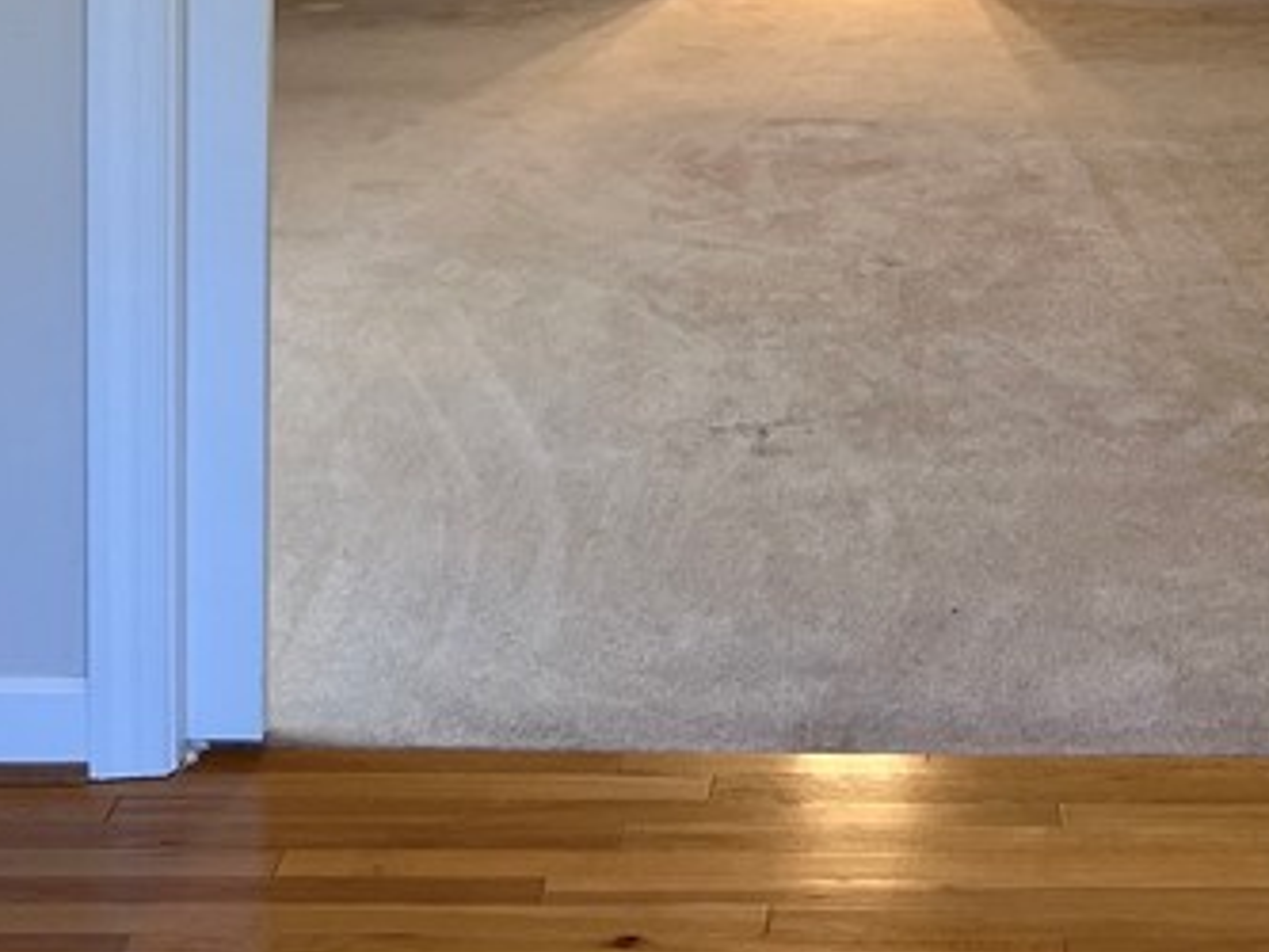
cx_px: 953
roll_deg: -0.2
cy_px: -506
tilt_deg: -1.6
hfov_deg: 24.1
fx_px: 2934
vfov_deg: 16.6
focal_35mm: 80
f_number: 1.5
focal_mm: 5.7
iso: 100
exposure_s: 1/120
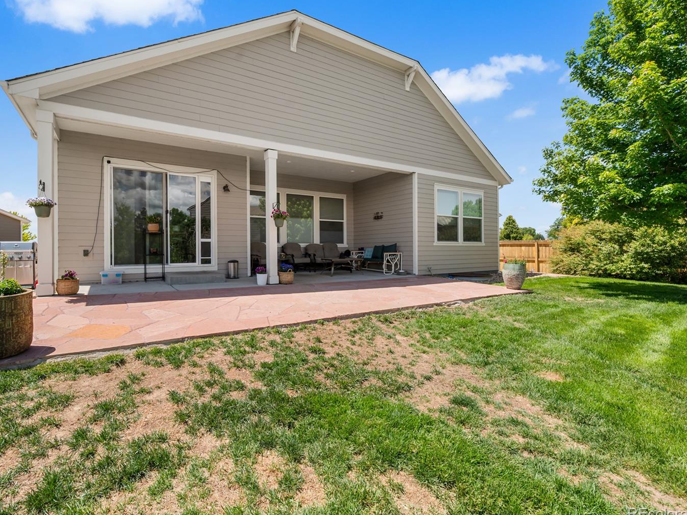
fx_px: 317
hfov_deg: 94.1
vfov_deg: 78.1
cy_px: 253
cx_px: 302
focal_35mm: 16
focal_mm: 14
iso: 250
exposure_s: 1/320
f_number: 8
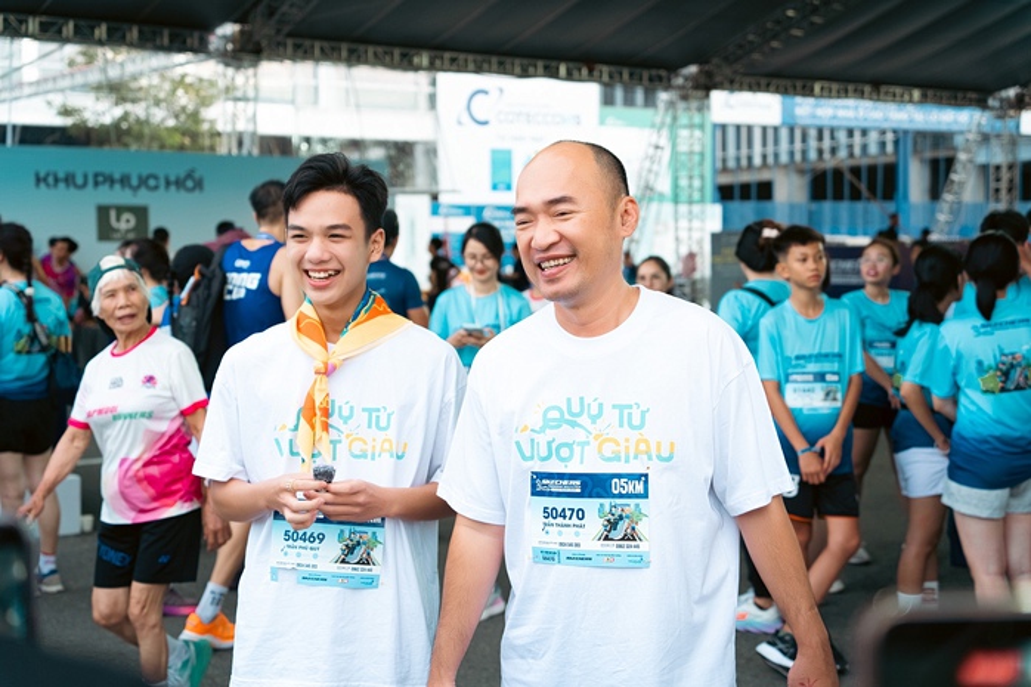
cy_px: 344
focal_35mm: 52
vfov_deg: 26.0
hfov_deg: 38.2
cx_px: 516
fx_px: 1489
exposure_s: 1/200
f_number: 3.5
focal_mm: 52
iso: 800
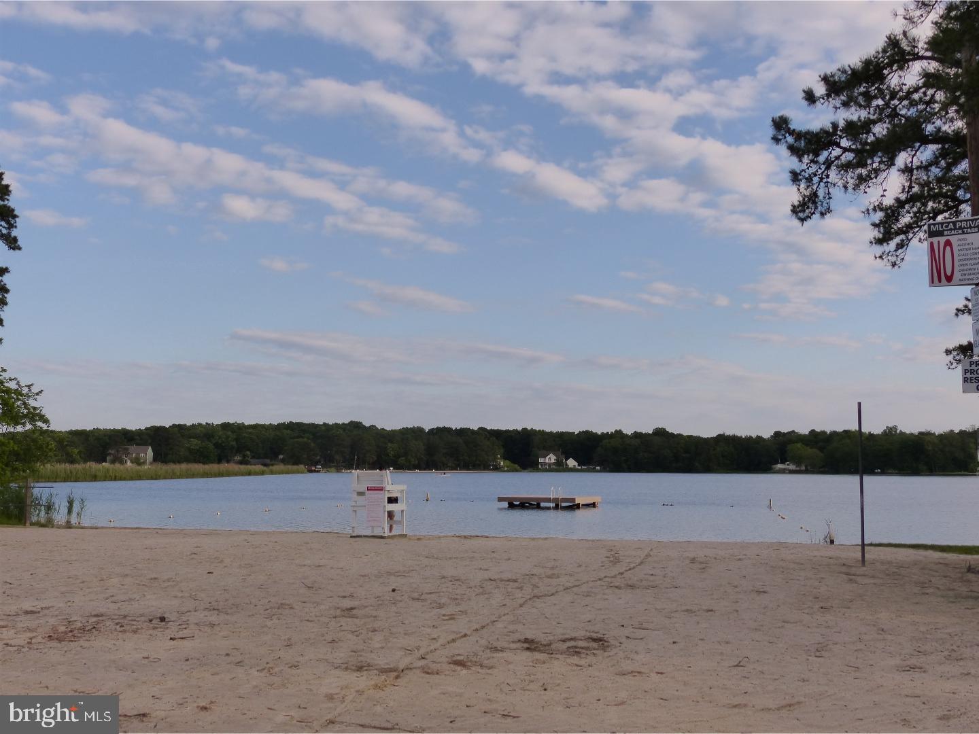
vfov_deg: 38.7
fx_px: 1046
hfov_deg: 50.1
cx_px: 490
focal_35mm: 37
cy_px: 367
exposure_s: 1/800
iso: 200
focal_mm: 6.6
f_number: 5
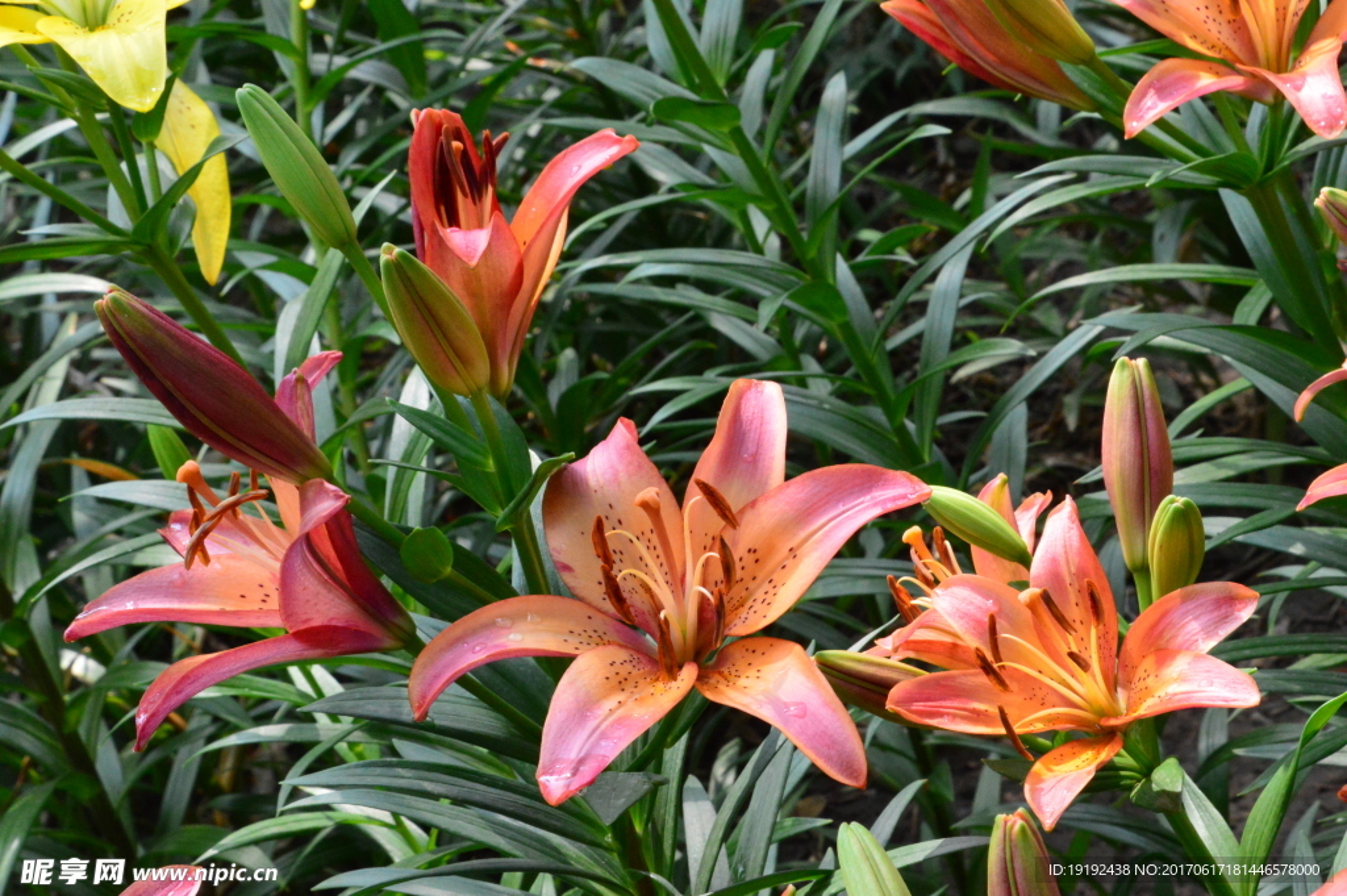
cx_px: 674
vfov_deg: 14.0
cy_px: 448
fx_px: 3645
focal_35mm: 98
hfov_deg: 20.9
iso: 3200
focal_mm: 65
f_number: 20
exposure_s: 1/250
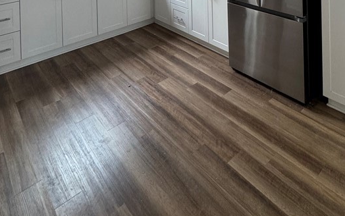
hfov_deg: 64.3
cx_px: 198
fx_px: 273
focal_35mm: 29
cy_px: -81
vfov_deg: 30.9
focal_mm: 2.22
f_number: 2.2
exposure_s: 1/120
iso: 200
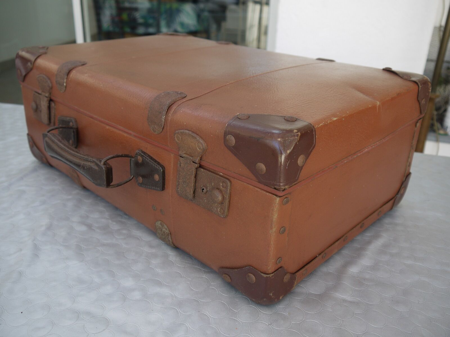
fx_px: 442
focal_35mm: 34
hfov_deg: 54.0
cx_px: 225
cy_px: 168
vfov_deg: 41.8
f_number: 4
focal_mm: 17
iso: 100
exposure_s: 1/60
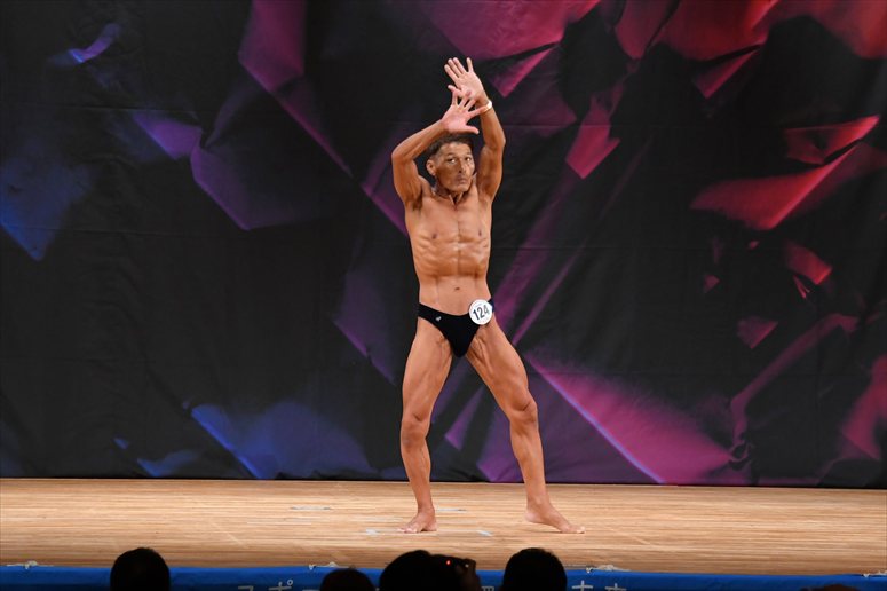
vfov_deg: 6.3
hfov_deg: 9.5
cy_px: 296
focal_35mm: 217
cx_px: 444
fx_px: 5344
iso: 3200
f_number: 5.6
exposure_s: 1/400
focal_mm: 145
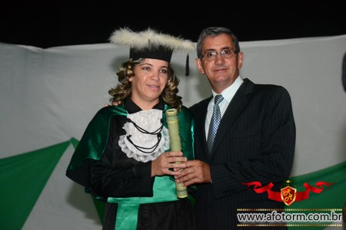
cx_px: 173
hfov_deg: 16.1
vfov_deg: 10.8
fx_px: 1225
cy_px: 115
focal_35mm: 128
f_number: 5.6
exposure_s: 1/80
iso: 3200
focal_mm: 85
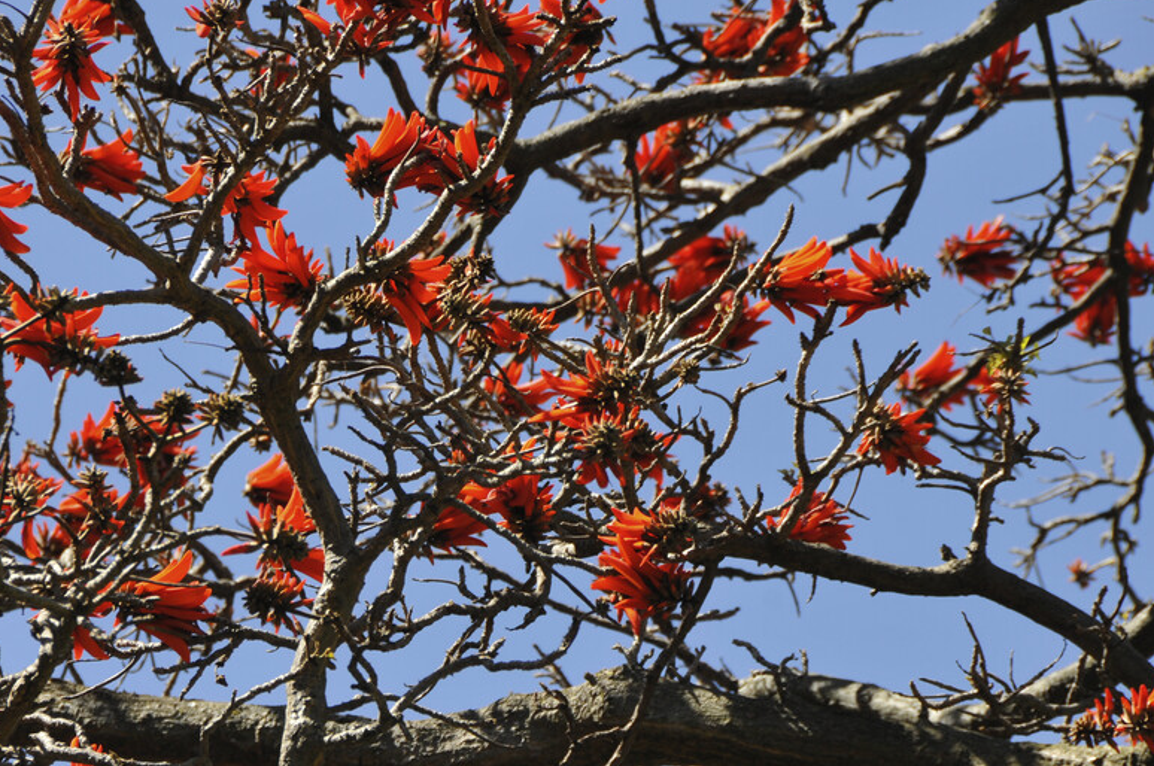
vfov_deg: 3.5
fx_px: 12710
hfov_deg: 5.2
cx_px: 467
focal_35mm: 397
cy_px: 474
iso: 200
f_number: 8
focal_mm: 200
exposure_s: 1/200
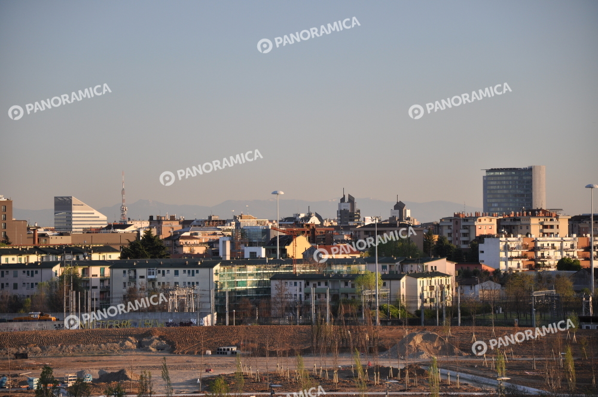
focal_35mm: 158
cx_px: 299
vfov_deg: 8.7
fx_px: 2613
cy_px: 198
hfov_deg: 13.1
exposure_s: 1/80
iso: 200
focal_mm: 105
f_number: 6.3
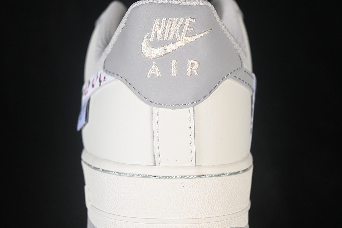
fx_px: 712
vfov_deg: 18.2
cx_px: 171
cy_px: 114
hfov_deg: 27.0
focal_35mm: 75
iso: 160
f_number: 7.1
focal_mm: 50
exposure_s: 1/80
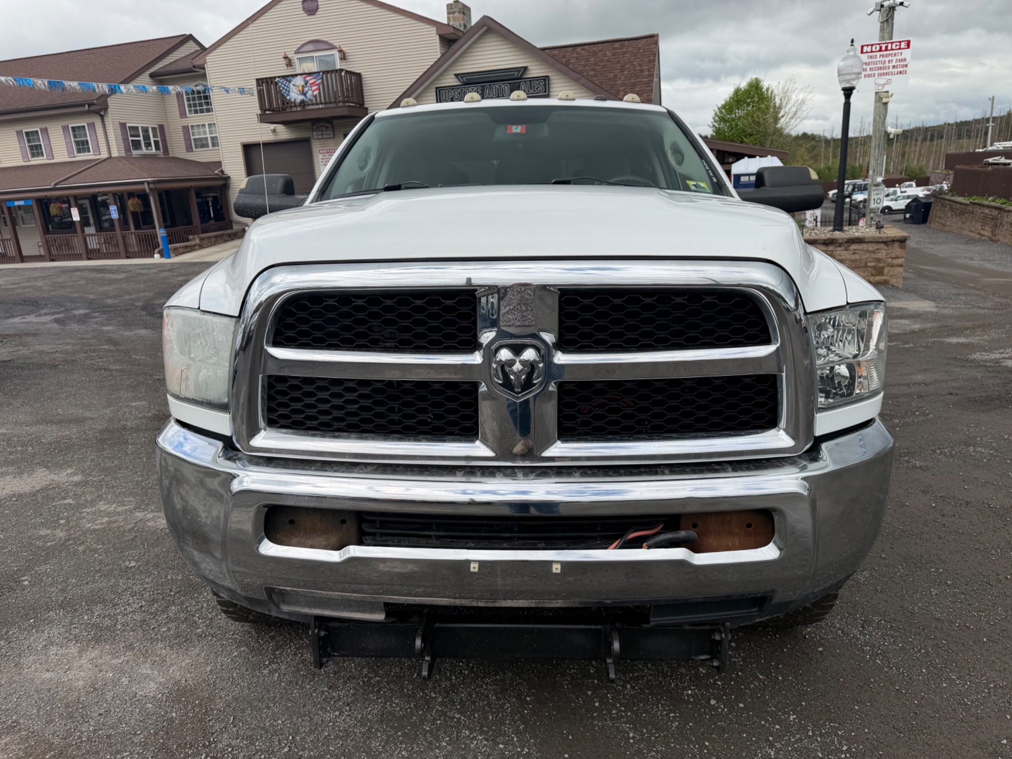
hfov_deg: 71.6
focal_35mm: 24
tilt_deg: -16.6
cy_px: 380
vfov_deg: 56.8
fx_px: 702
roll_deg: +4.2
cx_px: 506
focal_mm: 6.76
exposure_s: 1/4167
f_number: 1.78
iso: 80
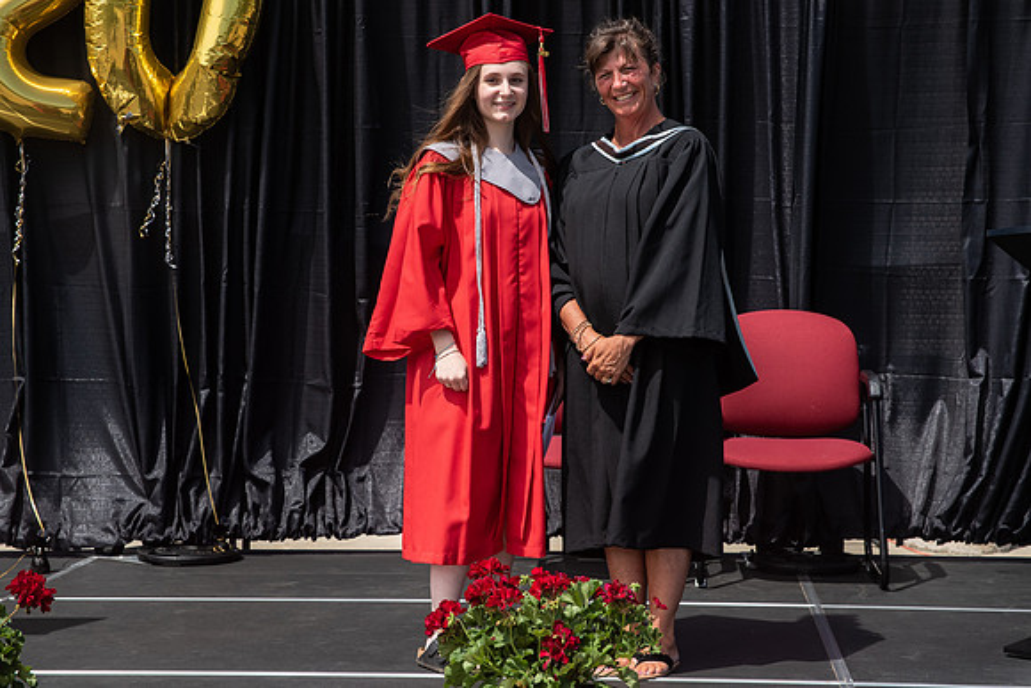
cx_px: 500
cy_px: 324
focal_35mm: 65
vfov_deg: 20.9
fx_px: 1863
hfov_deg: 30.9
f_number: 5.6
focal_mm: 56
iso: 500
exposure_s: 1/1000
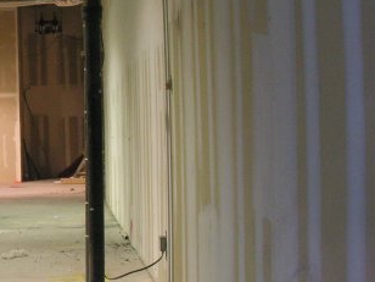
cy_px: 160
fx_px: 986
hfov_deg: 20.3
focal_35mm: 91
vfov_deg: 16.2
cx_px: -65
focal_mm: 8.9
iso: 200
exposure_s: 1/4.5
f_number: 7.1
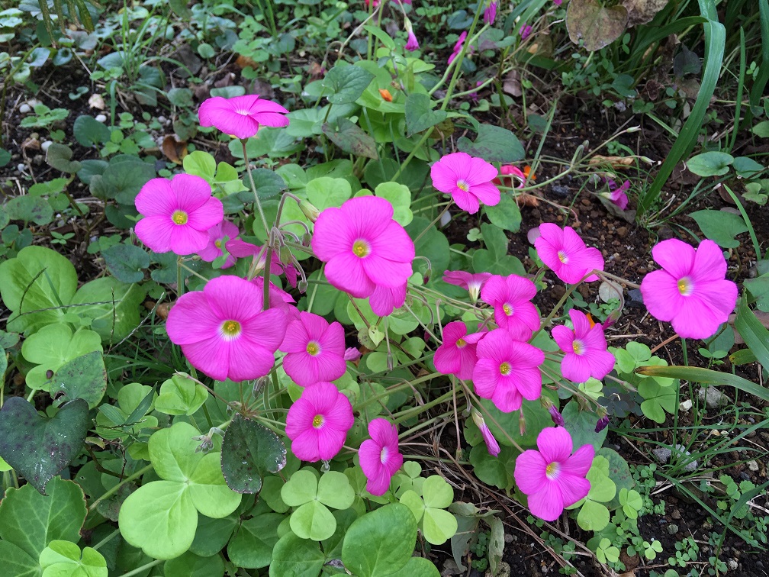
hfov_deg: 61.7
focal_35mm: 29
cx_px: 384
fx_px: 644
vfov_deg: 48.2
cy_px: 288
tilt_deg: -51.4
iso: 32
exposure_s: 1/120
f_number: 2.2
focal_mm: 4.15
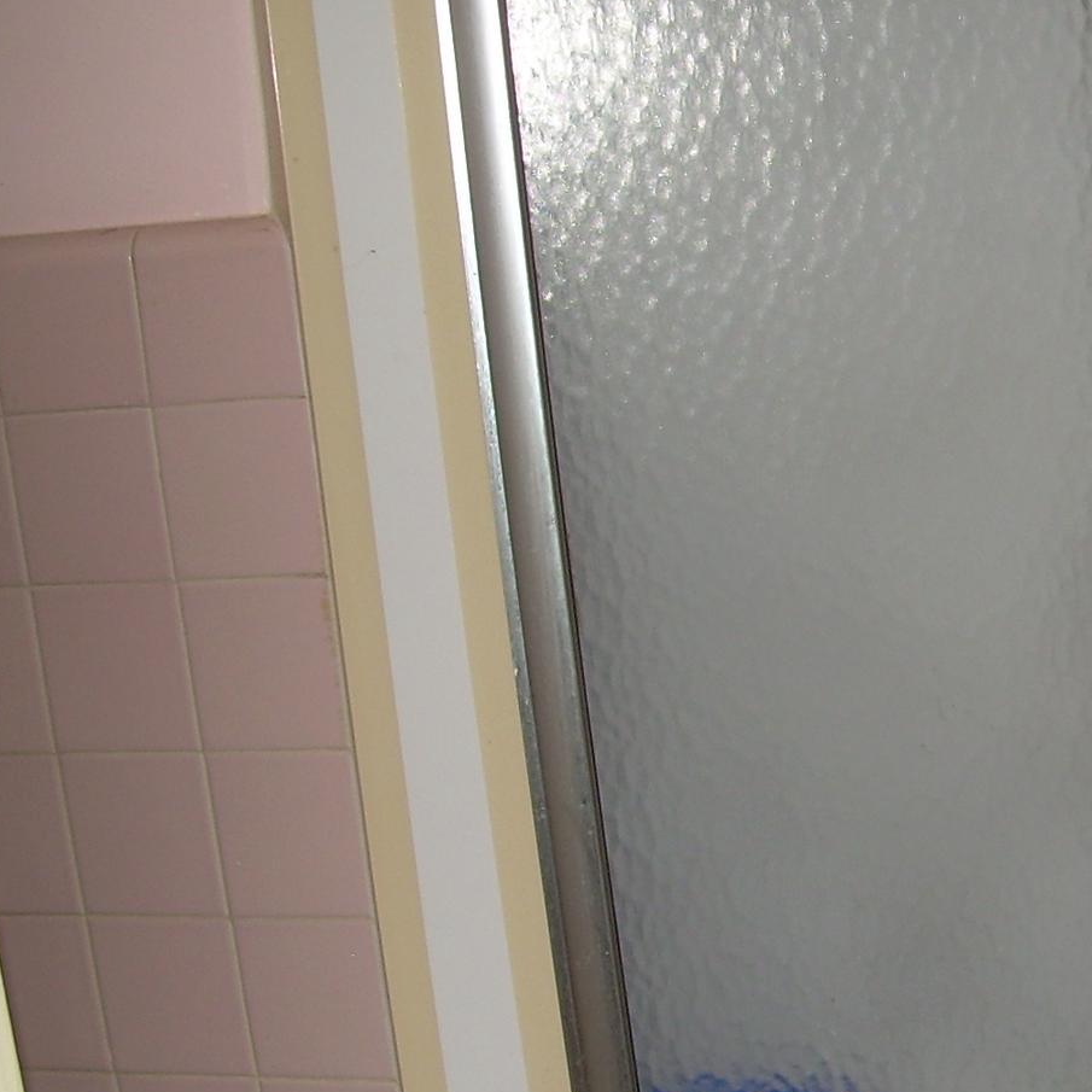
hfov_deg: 21.9
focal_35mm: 76
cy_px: 627
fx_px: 2712
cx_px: 1092
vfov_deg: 22.7
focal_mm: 6.3
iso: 50
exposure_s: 1/60
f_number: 2.8
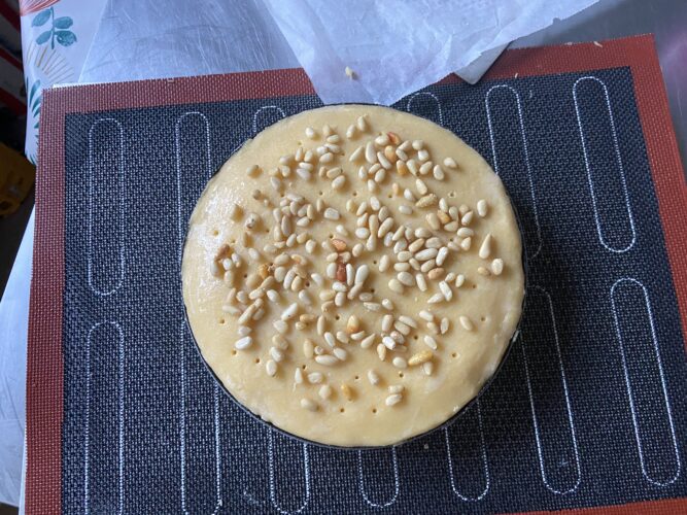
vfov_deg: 53.0
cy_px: 258
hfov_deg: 67.3
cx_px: 344
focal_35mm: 26
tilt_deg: -79.6
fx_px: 516
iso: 400
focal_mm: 4.25
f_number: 1.8
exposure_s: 1/50
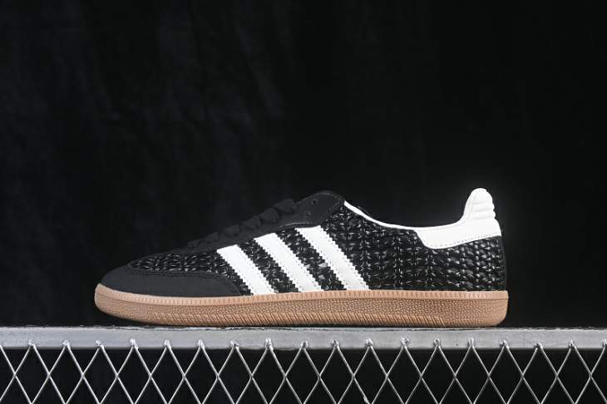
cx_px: 304
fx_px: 1264
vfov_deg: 18.2
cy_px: 202
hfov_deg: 27.0
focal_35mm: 75
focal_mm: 50
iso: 160
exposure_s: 1/60
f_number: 6.3
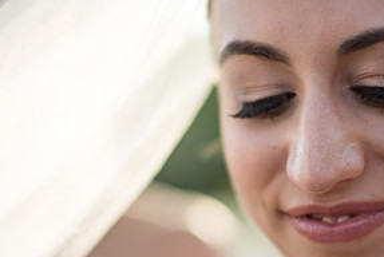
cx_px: 251
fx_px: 1260
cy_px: 139
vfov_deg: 11.6
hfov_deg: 17.3
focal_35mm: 118
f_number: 1.4
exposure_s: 1/4000
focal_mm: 58
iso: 100
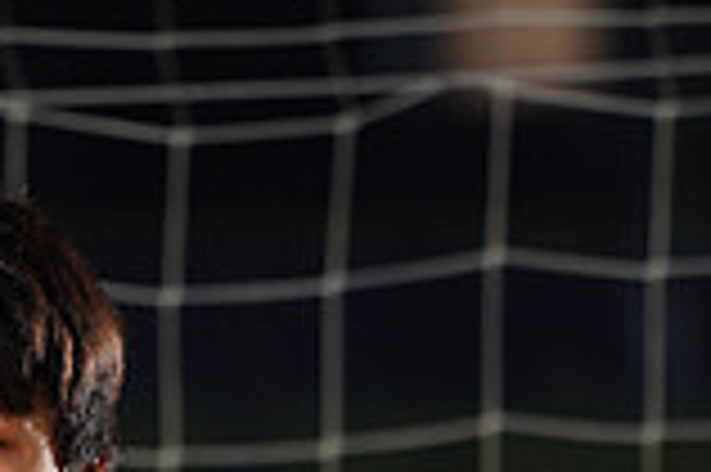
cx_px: -25
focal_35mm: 1347
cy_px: 1200
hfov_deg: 1.5
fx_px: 26575
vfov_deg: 1.0
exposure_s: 1/200
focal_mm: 367
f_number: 7.1
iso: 200
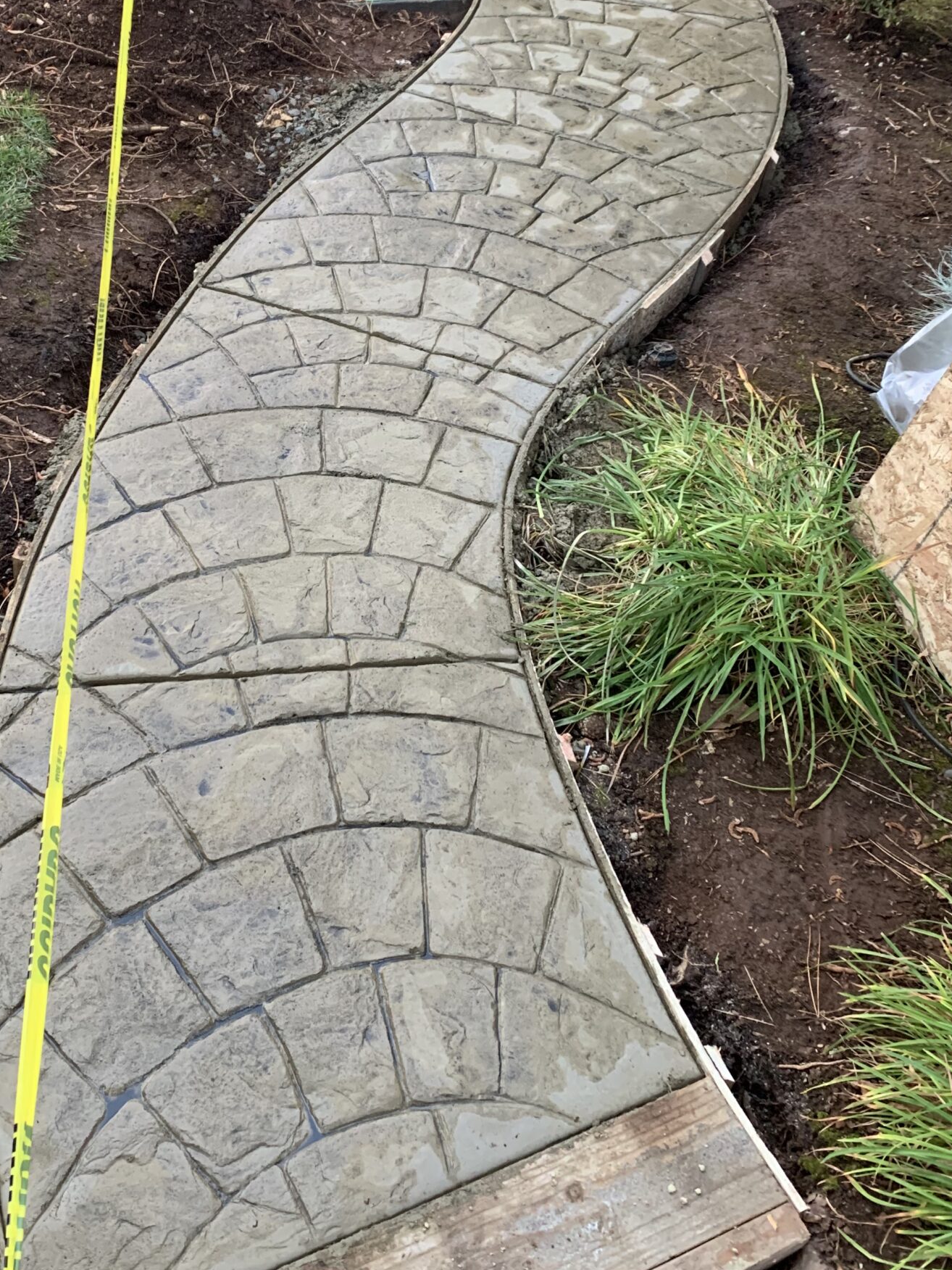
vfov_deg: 48.3
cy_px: 448
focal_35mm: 38
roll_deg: -4.7
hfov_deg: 37.5
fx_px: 1393
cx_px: 348
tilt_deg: -38.9
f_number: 1.8
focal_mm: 4.25
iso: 250
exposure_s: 1/60
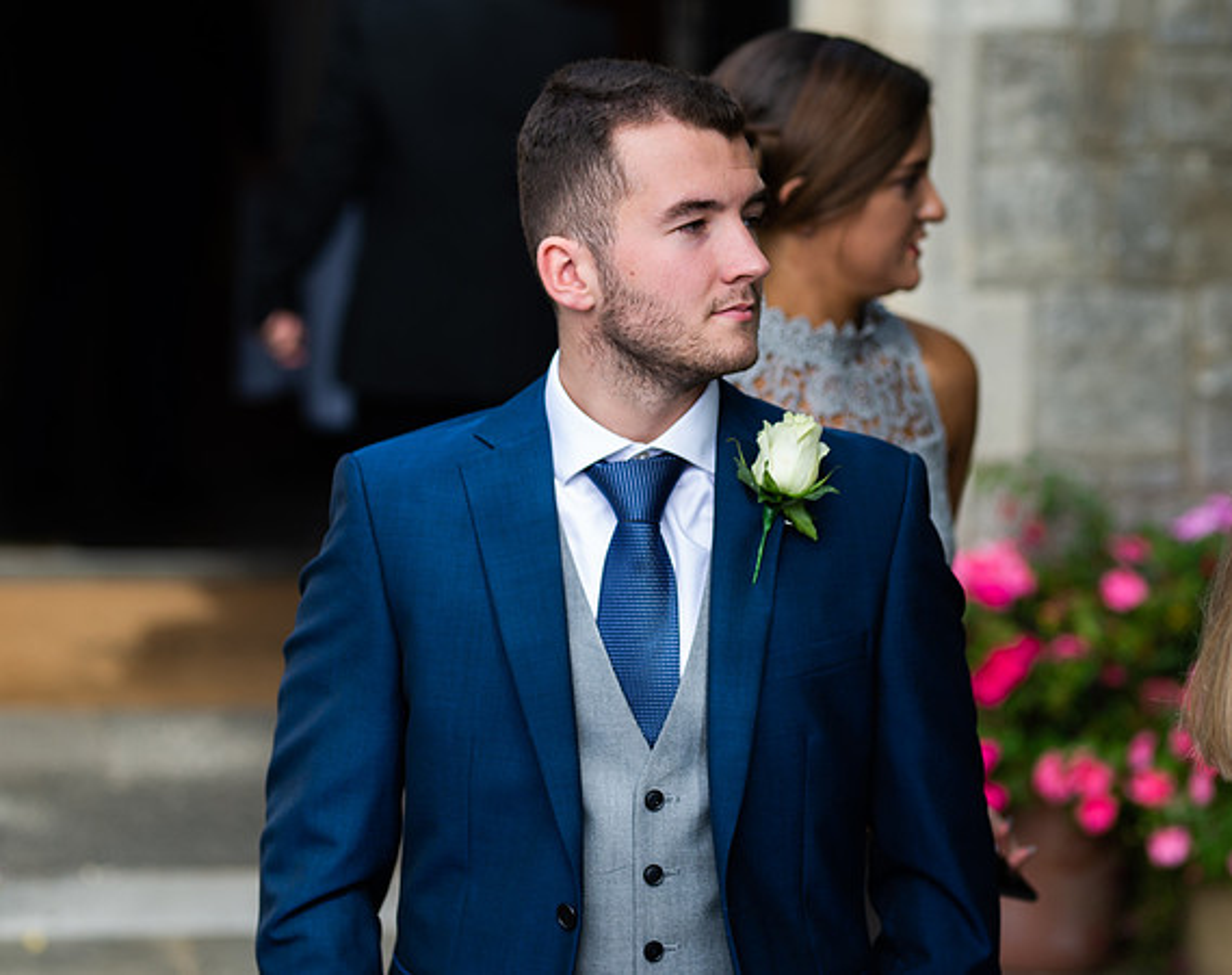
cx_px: 663
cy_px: 255
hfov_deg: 13.8
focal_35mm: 140
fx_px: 5099
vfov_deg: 10.9
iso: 125
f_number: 2.5
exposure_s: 1/400
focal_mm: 85
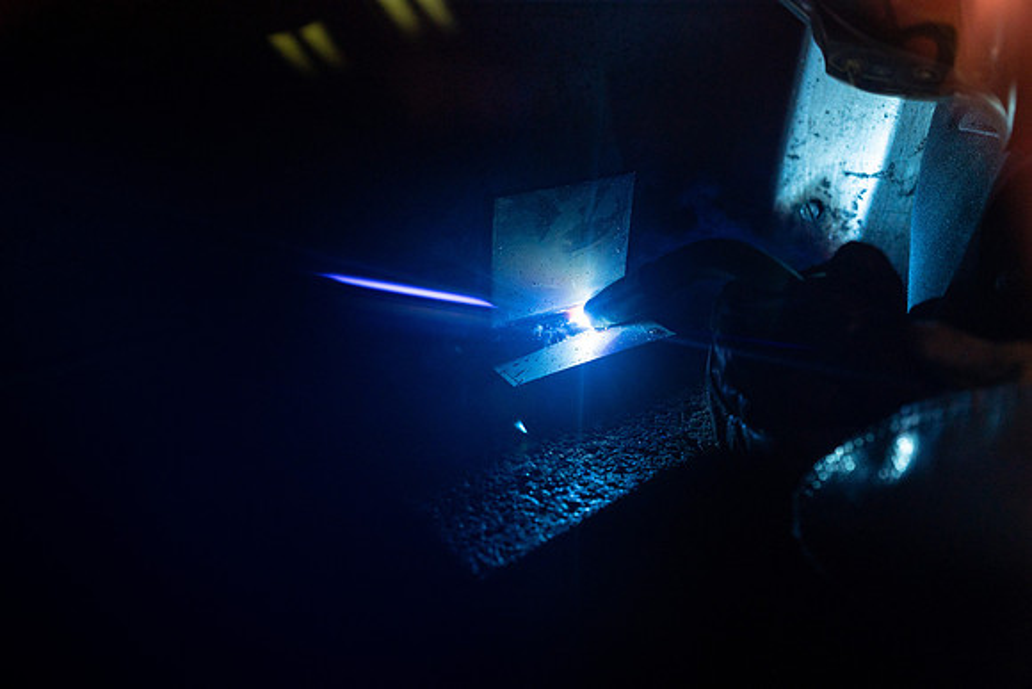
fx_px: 688
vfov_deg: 53.2
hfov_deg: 73.7
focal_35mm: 24
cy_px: 344
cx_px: 516
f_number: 2.8
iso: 1250
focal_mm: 24
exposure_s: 1/100
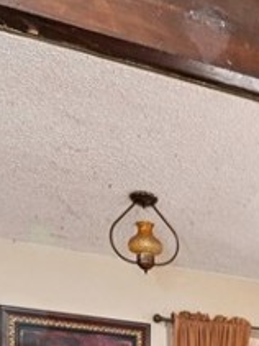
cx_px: 282
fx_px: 559
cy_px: 479
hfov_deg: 24.4
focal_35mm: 56
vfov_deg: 27.2
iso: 400
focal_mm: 12
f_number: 8
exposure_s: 1/1.67
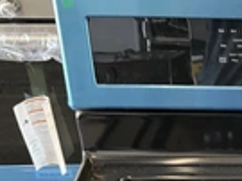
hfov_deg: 20.6
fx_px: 601
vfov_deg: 16.3
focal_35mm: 86
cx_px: 321
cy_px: 226
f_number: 1.8
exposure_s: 1/60
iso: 250
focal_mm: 3
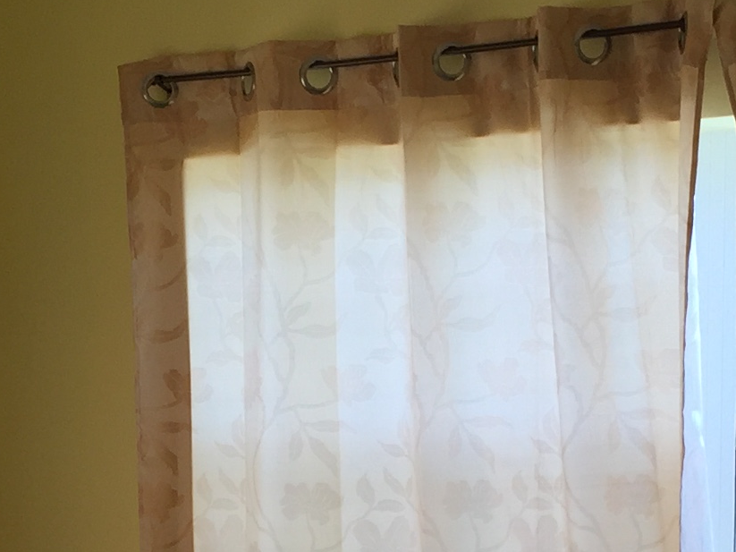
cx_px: 450
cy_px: 840
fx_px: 2445
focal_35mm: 115
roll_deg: -0.5
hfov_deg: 17.1
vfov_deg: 12.2
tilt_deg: -8.1
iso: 32
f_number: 2.2
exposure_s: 1/151
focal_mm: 4.15
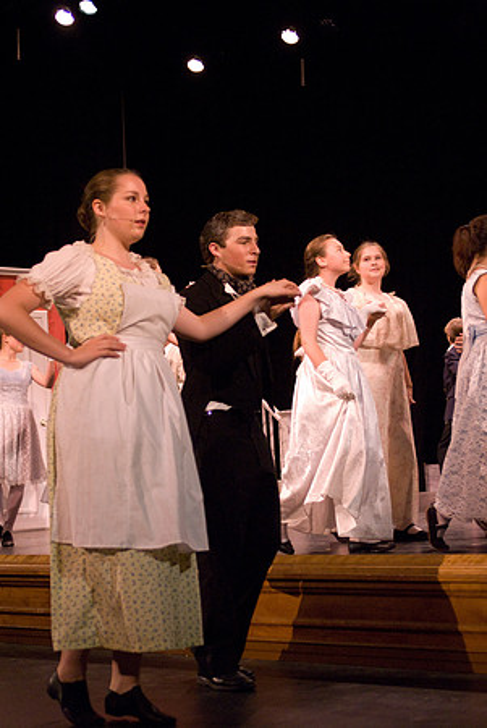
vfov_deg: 37.8
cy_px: 364
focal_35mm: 52
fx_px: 1063
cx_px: 244
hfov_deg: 25.8
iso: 1600
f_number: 2.8
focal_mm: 35
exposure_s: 1/160
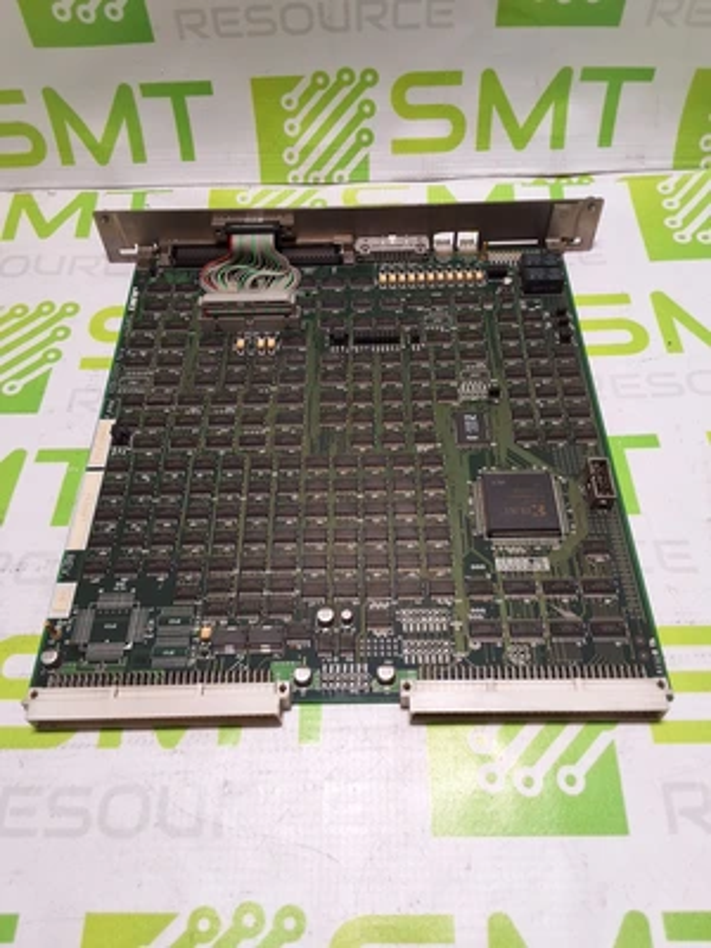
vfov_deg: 63.4
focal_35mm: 28
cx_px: 356
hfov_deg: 49.7
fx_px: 767
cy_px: 474
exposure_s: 1/120
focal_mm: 2.91
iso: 40
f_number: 1.9
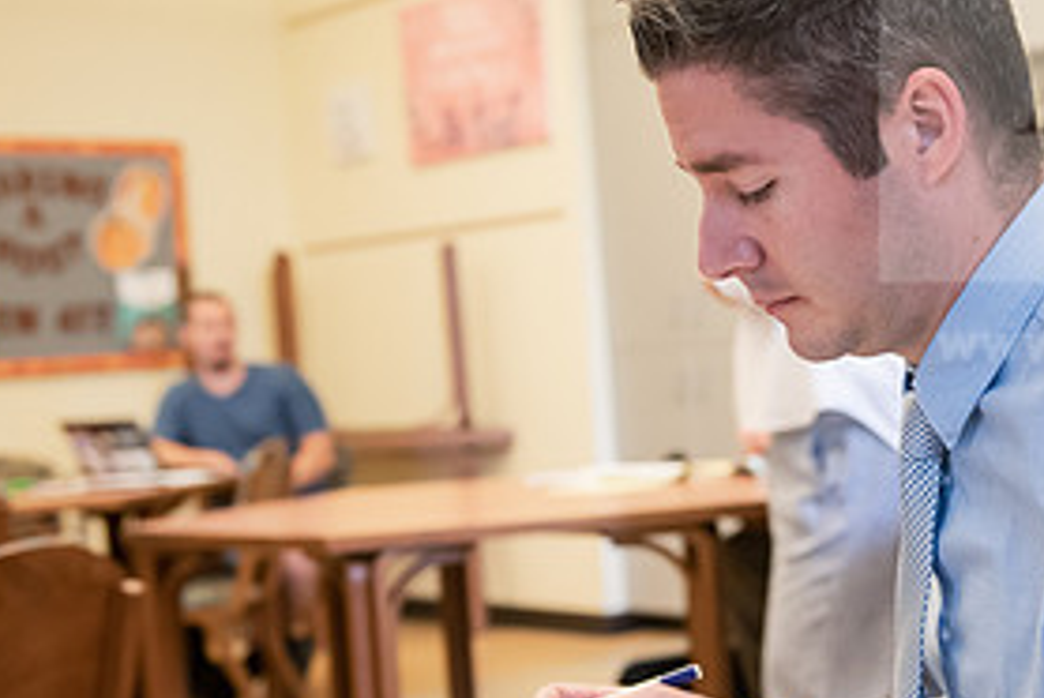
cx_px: 766
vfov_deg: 18.7
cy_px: 422
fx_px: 2119
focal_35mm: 73
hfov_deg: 27.3
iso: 1250
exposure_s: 1/160
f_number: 3.2
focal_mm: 35
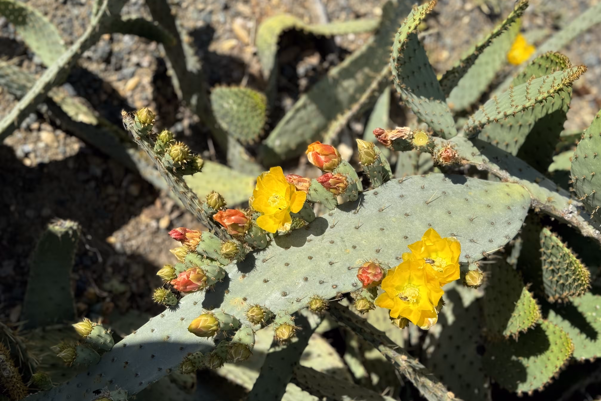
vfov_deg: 27.0
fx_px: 835
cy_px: 190
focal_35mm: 50
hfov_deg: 39.6
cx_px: 301
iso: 64
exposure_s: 1/2959
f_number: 1.78
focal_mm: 6.76
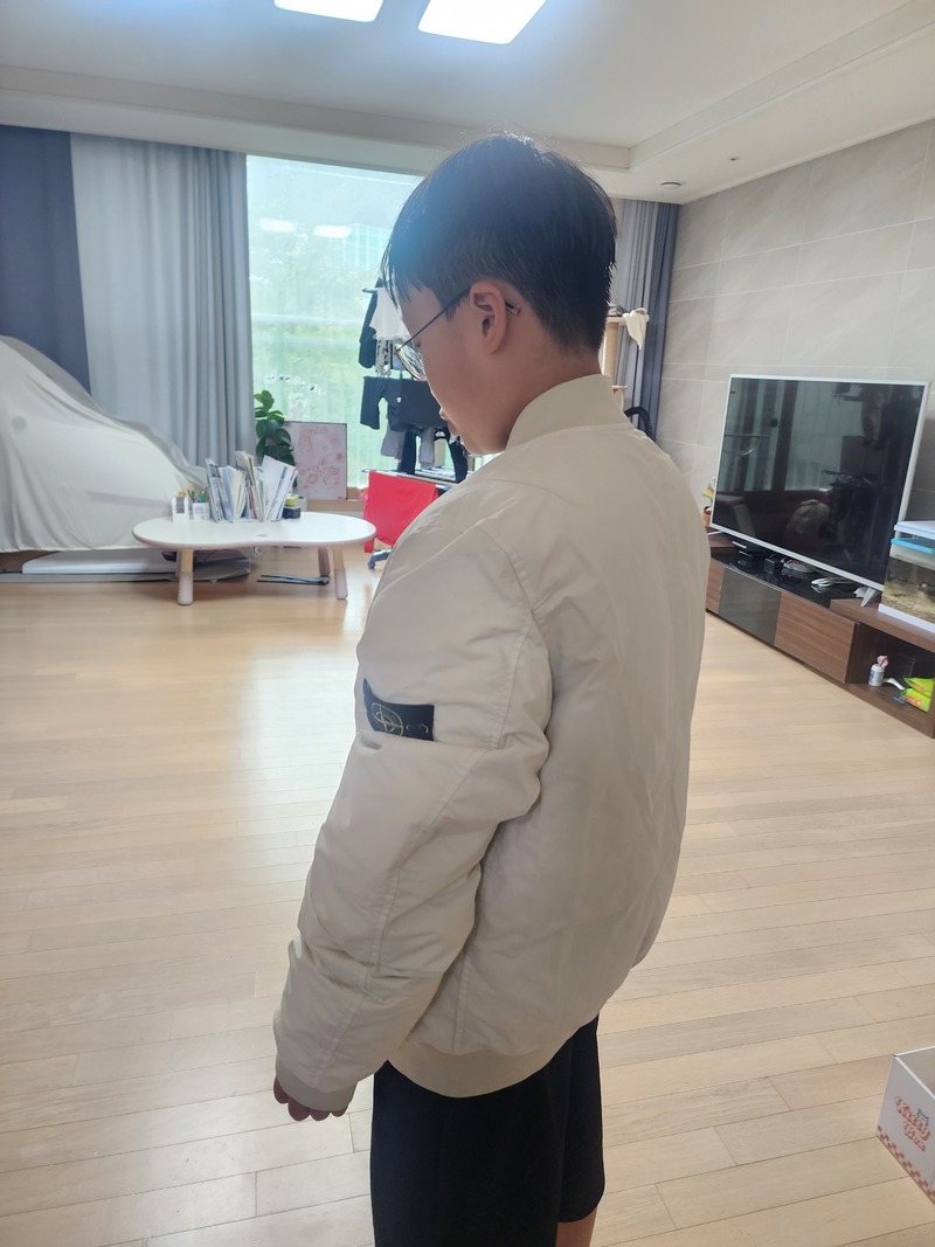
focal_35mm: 23
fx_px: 828
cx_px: 468
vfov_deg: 73.9
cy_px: 624
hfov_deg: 58.9
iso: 250
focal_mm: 6.4
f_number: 1.8
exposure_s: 1/60
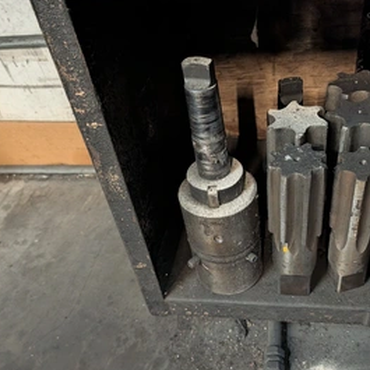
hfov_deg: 50.5
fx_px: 387
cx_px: 236
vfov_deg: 51.0
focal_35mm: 32
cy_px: 205
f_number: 1.68
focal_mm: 6.9
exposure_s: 1/37.6
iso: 1111
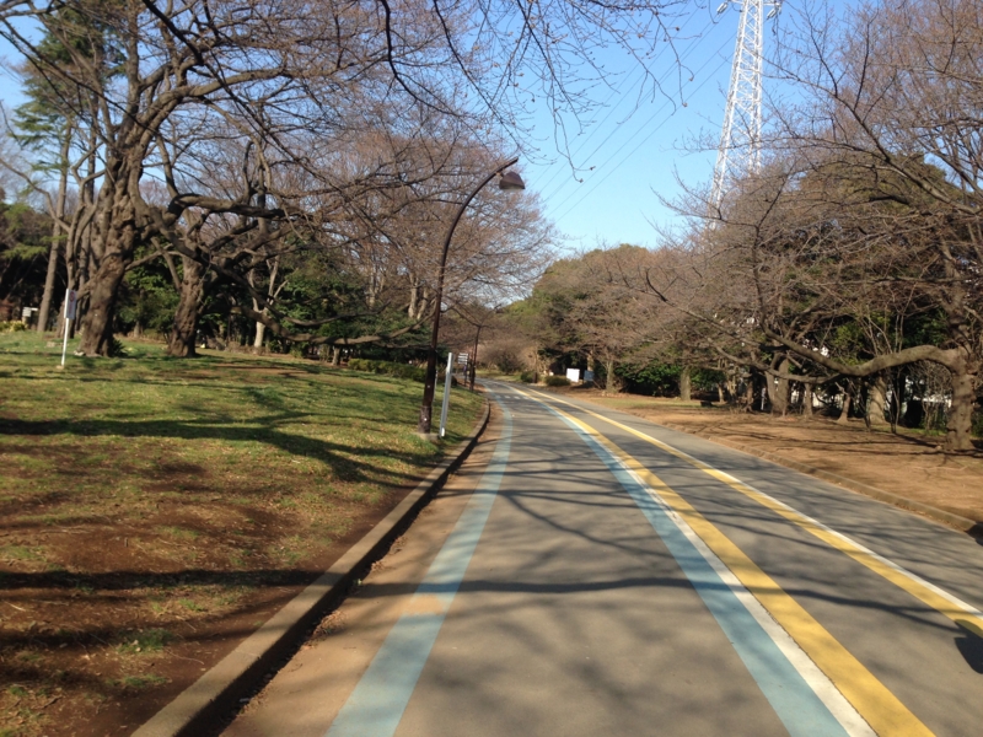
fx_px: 937
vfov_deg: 42.9
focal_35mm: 33
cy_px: 368
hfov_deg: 55.4
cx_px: 492
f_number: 2.4
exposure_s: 1/834
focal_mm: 4.12
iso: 50
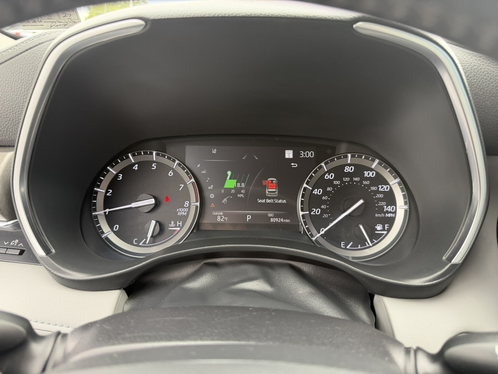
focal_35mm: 24
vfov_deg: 56.8
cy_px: 187
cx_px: 249
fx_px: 345
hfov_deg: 71.6
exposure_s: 1/107
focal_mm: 6.76
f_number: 1.78
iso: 200
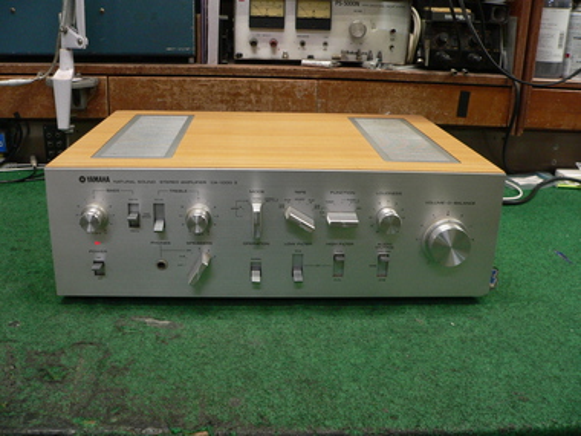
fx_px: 604
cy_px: 218
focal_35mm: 36
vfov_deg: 39.7
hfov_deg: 51.4
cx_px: 290
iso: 200
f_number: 2.8
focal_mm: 6
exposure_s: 1/25
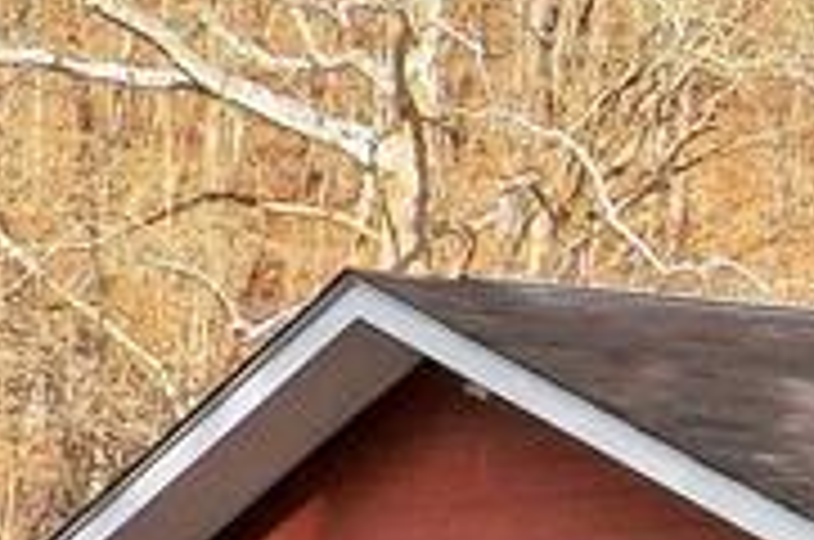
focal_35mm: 165
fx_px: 3724
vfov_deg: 8.1
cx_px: 1637
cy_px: 846
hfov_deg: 11.3
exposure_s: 1/800
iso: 125
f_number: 4
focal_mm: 4.9
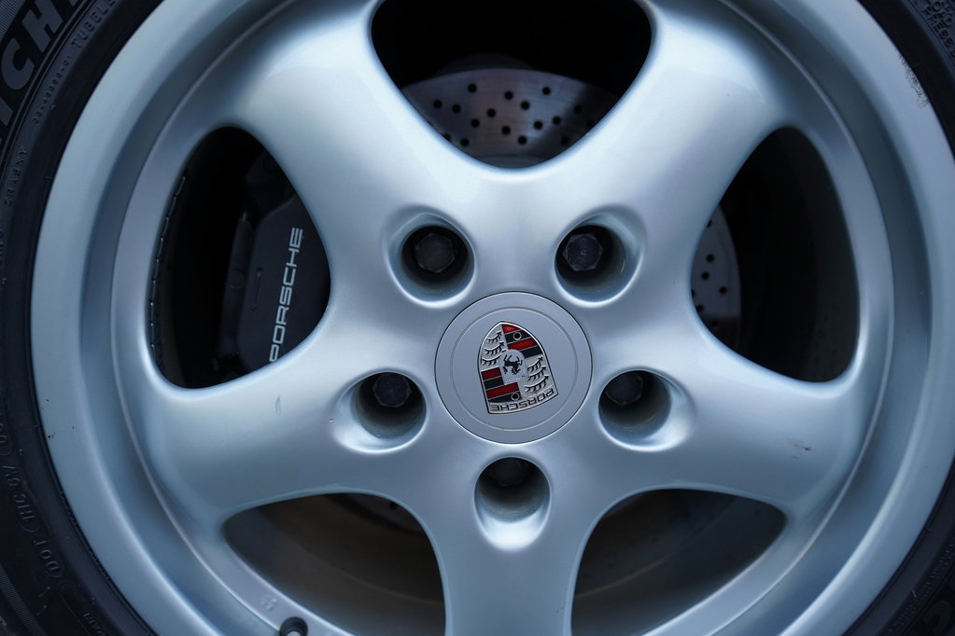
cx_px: 478
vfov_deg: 40.0
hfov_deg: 57.2
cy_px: 318
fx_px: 875
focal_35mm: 33
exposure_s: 1/160
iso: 160
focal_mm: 33
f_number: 4
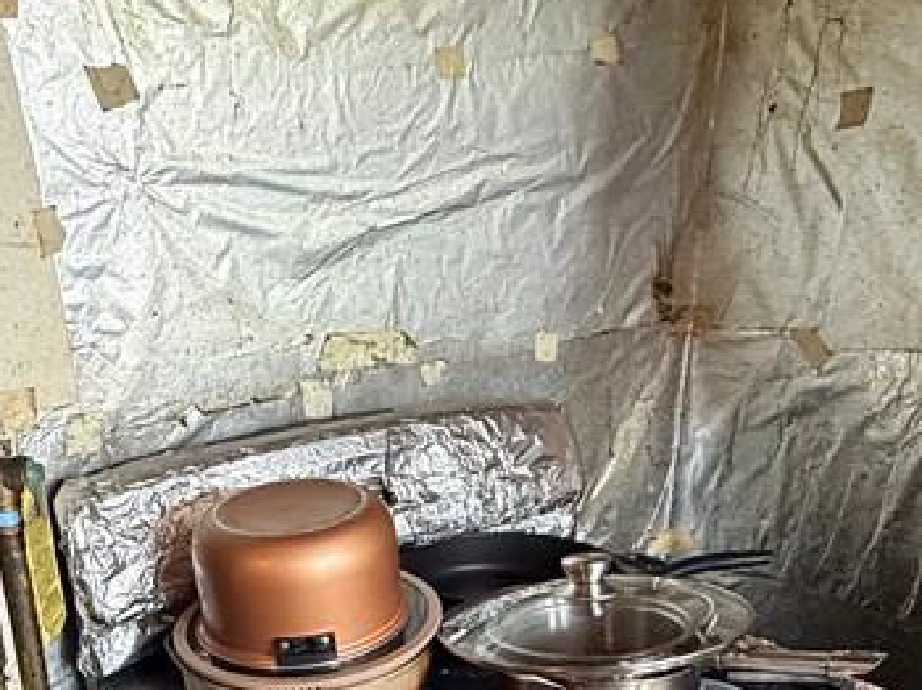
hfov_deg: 45.5
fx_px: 1091
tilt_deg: -25.9
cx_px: 356
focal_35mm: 41
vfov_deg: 32.8
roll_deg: +0.1
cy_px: 656
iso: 800
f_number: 2.2
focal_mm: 2.22
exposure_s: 1/60
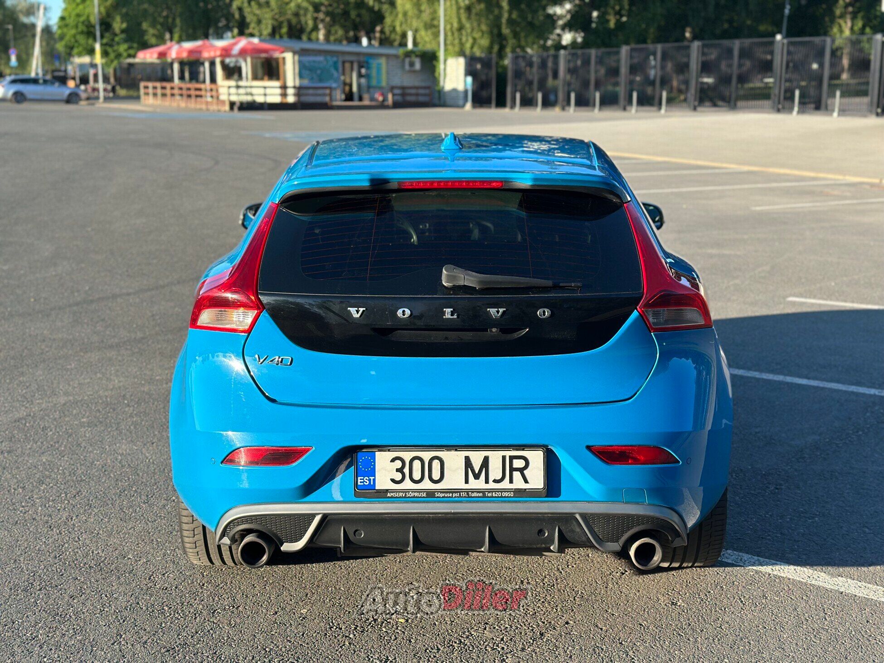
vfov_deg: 30.3
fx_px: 1226
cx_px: 442
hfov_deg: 39.7
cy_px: 332
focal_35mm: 48
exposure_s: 1/1376
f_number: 1.78
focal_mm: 6.86
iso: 80
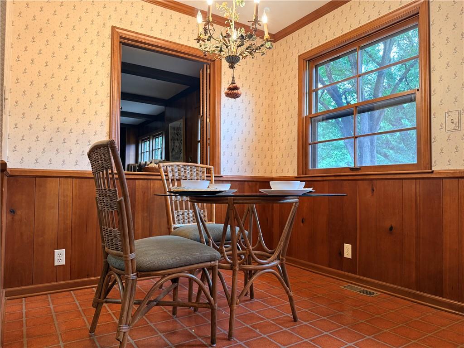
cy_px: 174
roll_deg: -0.7
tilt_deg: +3.3
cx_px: 232
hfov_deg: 71.6
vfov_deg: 56.8
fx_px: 322
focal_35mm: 24
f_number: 1.78
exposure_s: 1/60
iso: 250
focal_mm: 6.76
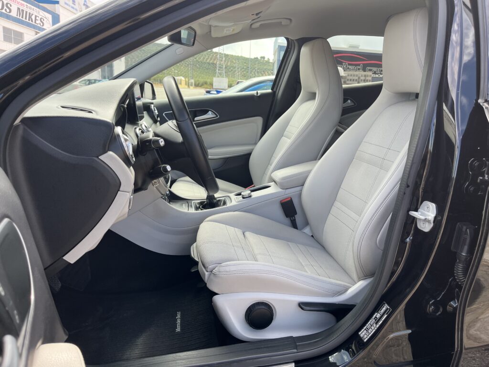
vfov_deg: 53.1
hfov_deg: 67.3
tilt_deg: -10.9
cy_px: 184
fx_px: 367
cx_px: 244
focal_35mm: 26
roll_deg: -1.6
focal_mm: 5.1
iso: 50
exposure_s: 1/457
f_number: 1.6
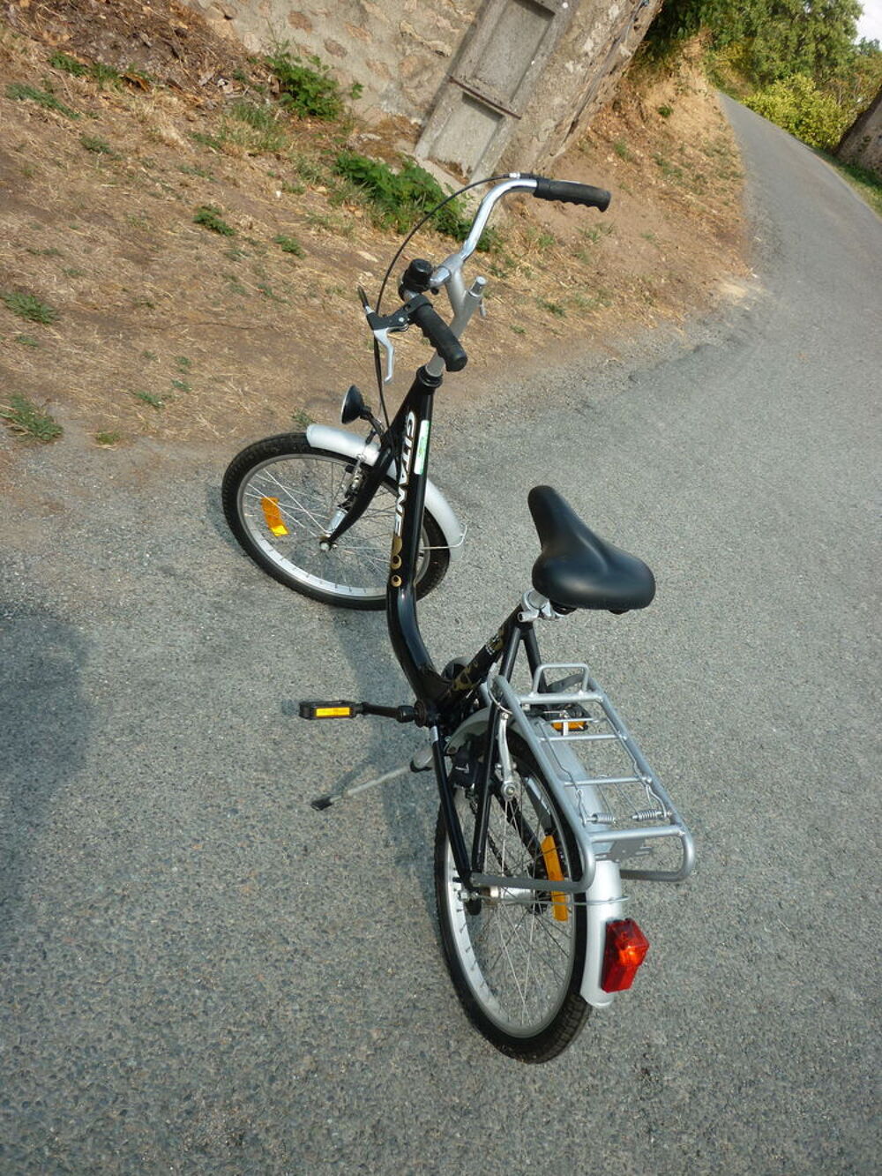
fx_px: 1121
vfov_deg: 55.3
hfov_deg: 43.0
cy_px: 588
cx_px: 441
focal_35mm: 33
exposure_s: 1/500
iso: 80
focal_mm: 5.5
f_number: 2.8
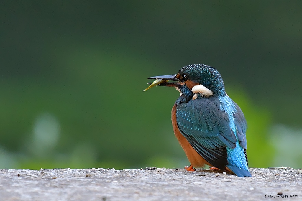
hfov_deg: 3.1
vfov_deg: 2.0
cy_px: 100
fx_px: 5660
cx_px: 151
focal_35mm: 675
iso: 2500
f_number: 5.6
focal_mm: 450
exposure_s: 1/500
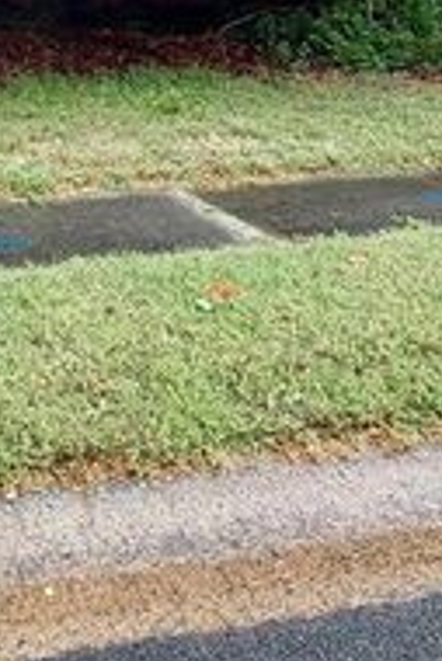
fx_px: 937
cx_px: -268
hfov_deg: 21.2
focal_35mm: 51
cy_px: -78
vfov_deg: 33.5
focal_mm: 2.22
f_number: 2.2
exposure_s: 1/124
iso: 50
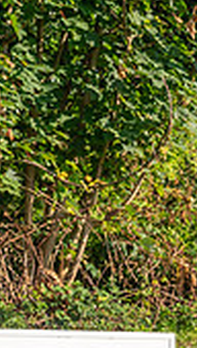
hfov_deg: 3.8
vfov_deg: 7.0
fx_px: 2861
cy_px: 257
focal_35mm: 309
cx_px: 596
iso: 125
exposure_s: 1/500
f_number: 6.3
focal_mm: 70
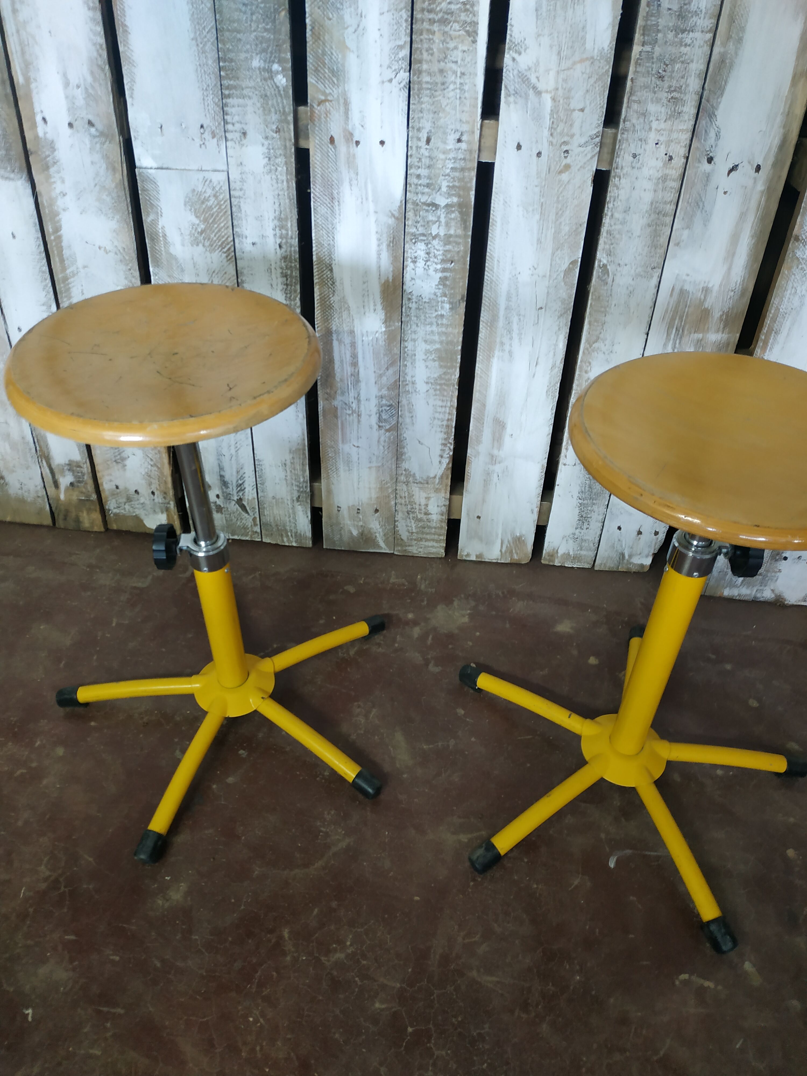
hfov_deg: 56.8
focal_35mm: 24
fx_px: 746
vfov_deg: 71.6
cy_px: 538
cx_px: 404
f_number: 1.9
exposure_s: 1/25
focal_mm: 3.94
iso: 250
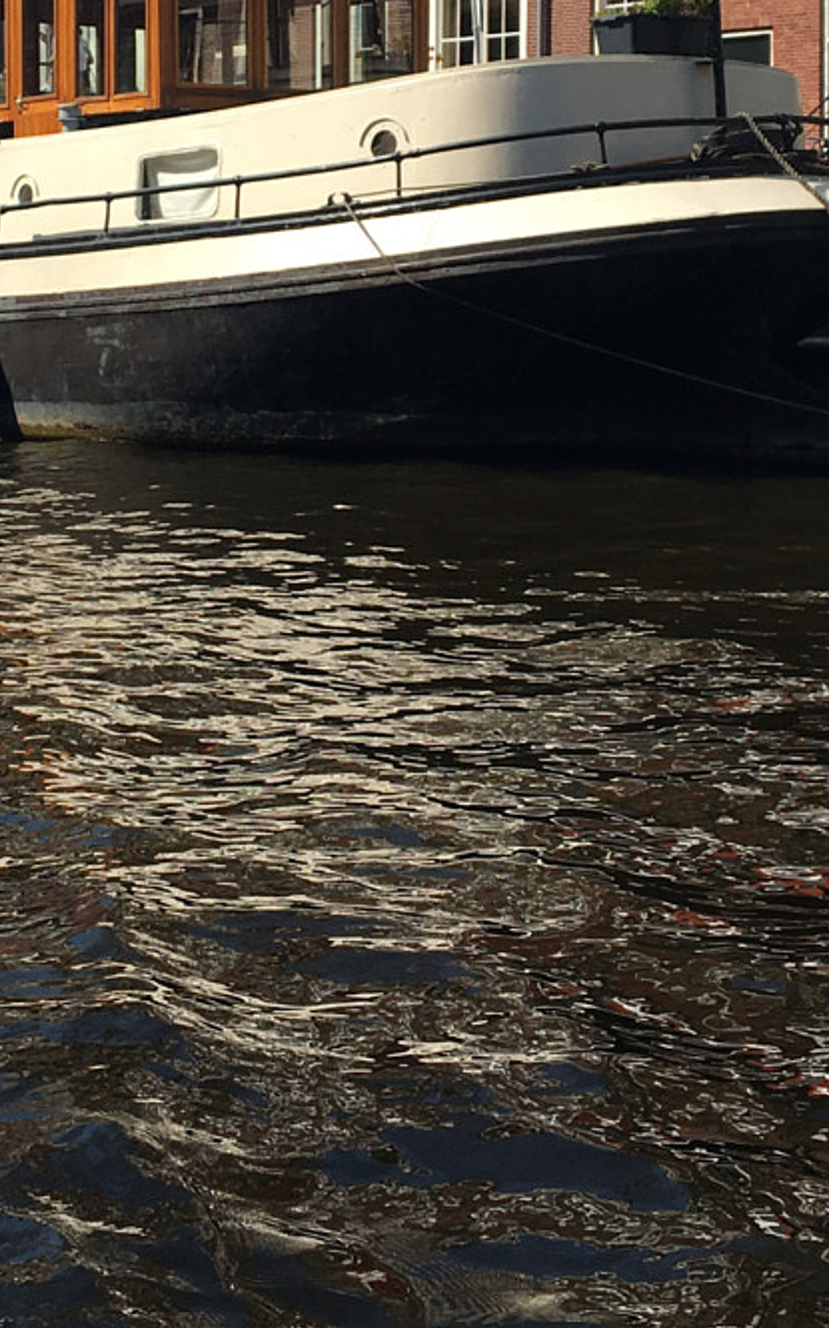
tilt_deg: -2.8
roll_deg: +0.1
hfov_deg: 17.5
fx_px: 2678
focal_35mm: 74
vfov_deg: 27.4
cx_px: 258
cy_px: 316
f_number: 2.2
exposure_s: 1/1326
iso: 25
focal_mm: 4.15
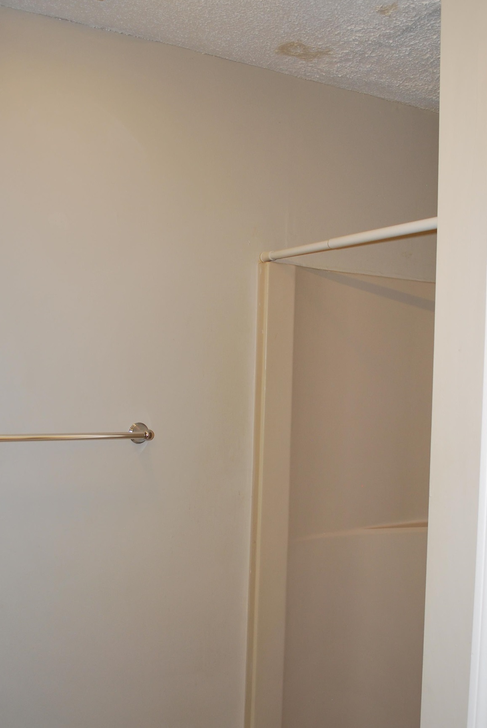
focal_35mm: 36
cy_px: 407
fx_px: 728
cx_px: 250
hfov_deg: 37.0
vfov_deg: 52.9
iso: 200
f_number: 3.5
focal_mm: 18
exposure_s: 1/60
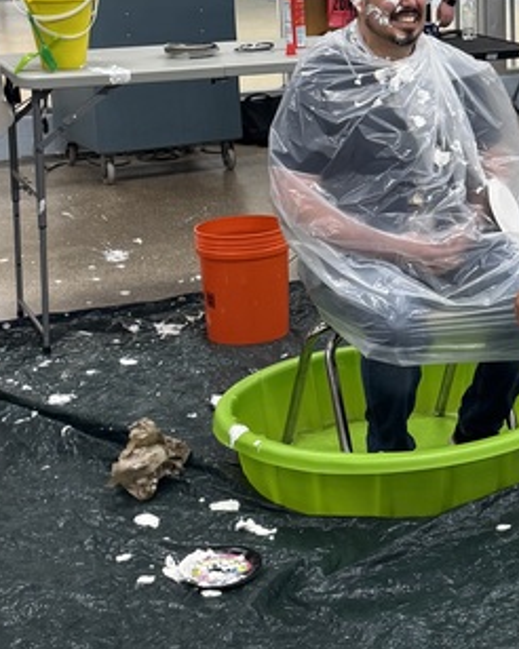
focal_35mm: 78
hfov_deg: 18.8
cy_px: 192
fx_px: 1499
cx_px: 576
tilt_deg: -11.6
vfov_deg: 24.3
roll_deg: -1.2
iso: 125
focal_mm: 6.76
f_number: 1.78
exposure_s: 1/60
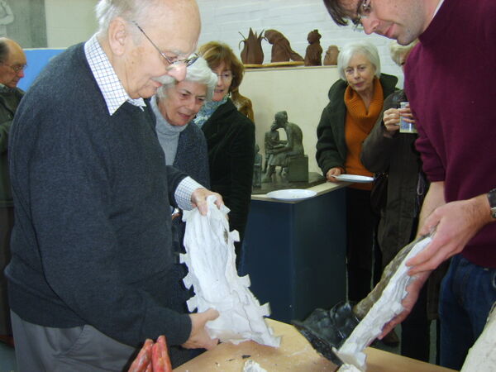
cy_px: 186
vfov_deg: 37.7
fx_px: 544
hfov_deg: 49.0
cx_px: 248
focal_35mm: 38
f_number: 2.8
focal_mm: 7.8
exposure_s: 1/30
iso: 67
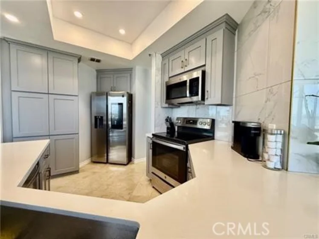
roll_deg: -0.9
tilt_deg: -1.9
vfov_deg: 85.6
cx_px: 160
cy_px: 120
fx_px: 129
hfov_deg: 102.1
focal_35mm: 14
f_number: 2.2
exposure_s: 1/120
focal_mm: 2.22
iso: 160
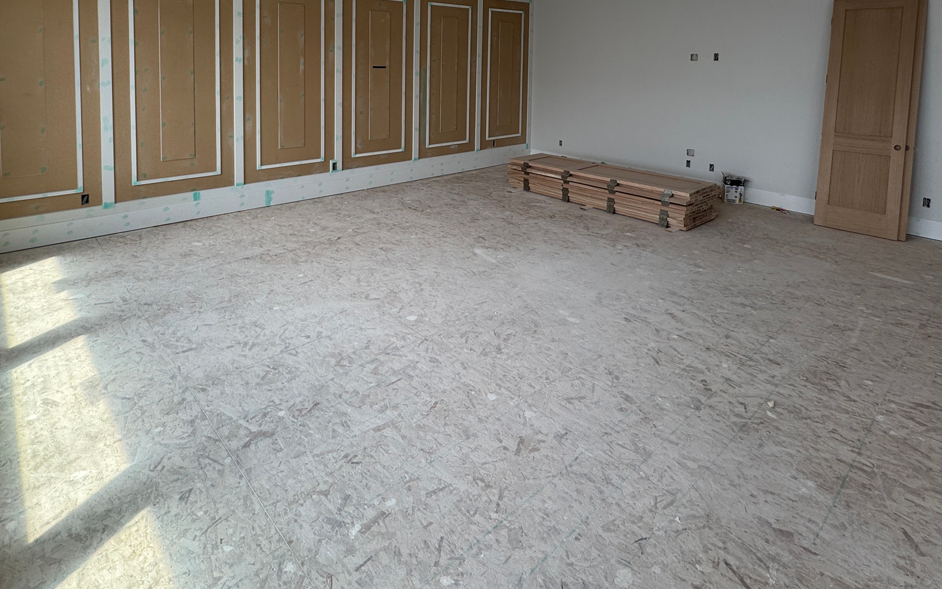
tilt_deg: -1.6
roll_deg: +0.3
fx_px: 539
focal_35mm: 21
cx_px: 470
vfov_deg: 52.4
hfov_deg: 82.3
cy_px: 93
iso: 40
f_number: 2.2
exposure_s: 1/203
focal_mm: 2.22
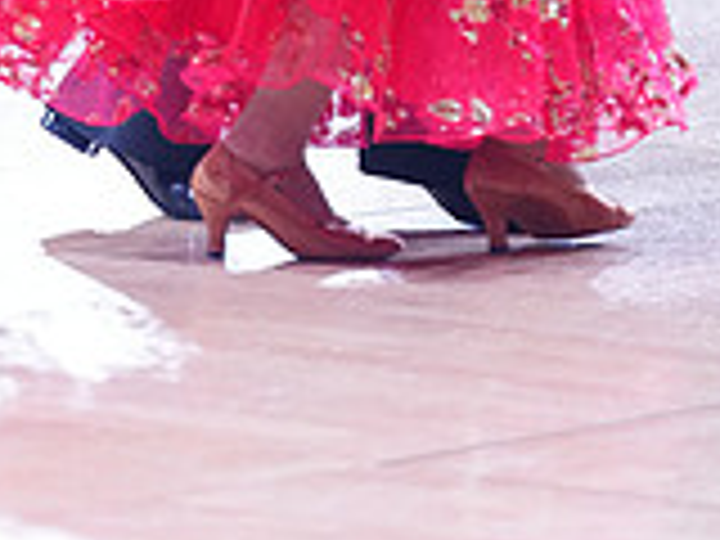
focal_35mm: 356
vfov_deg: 4.1
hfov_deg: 5.6
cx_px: 677
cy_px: -688
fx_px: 7405
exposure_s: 1/500
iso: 1600
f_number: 2.8
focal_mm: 102
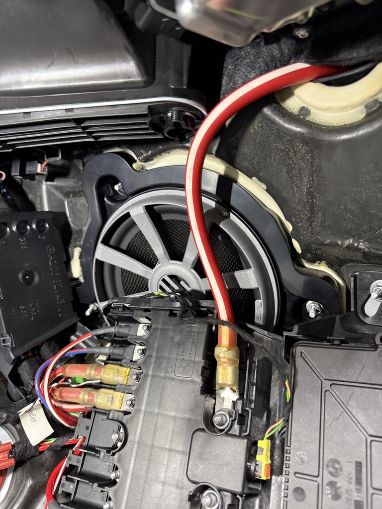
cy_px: 254
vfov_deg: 71.6
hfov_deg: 56.8
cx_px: 191
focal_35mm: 24
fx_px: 353
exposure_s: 1/60
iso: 640
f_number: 1.78
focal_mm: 6.76
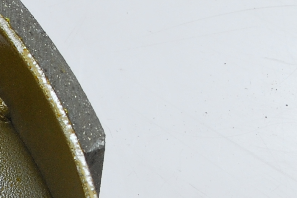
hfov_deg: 5.6
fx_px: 2970
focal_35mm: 360
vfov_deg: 3.8
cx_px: -333
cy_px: 82
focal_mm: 48
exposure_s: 1/30
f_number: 13
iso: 200
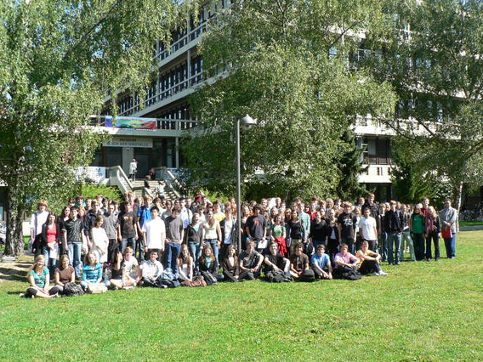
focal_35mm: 38
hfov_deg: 49.0
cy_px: 173
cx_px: 232
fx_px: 530
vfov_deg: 37.7
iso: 80
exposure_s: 1/200
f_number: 4
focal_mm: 6
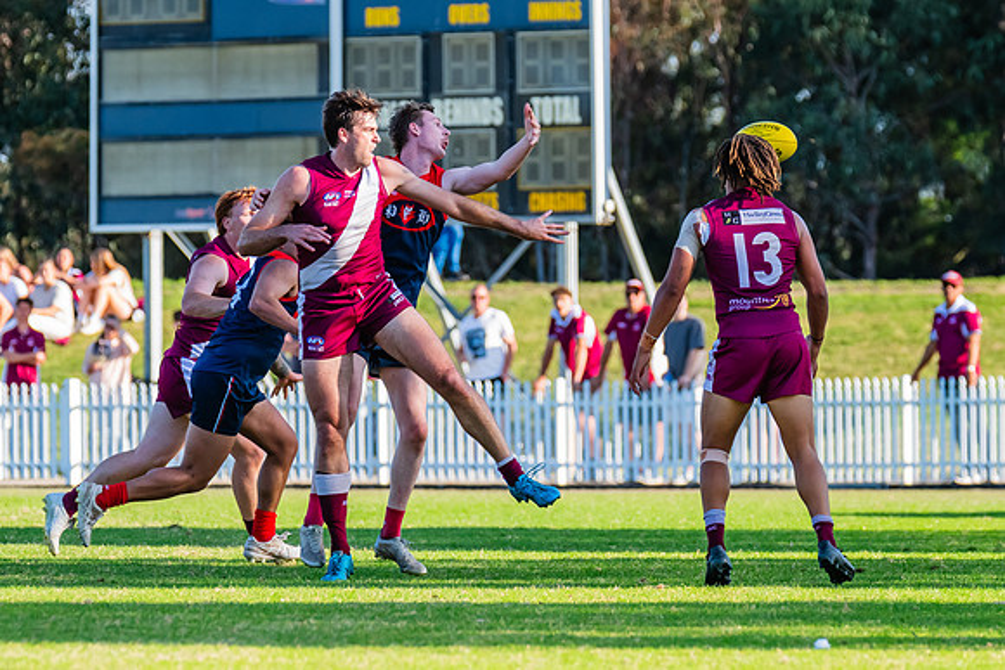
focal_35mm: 423
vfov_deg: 3.3
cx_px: 423
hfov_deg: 4.9
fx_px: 11816
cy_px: 227
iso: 800
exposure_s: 1/1250
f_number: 6.3
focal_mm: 270
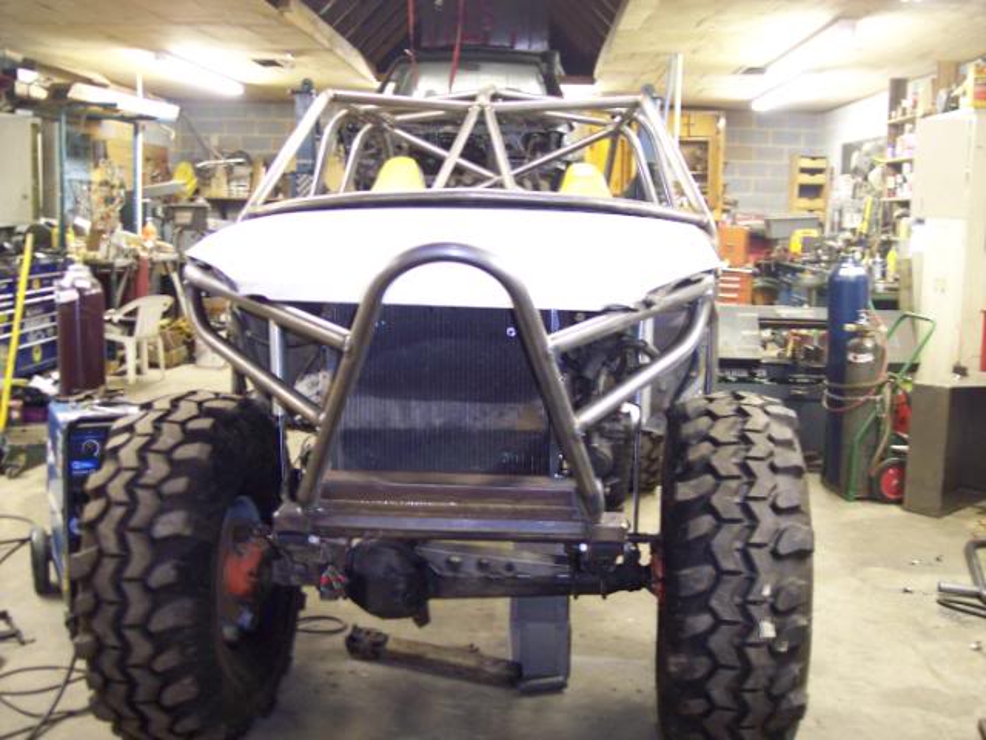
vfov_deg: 36.8
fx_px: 1111
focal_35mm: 39
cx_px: 493
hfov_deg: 47.9
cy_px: 370
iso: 100
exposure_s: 1/3
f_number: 2.8
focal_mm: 8
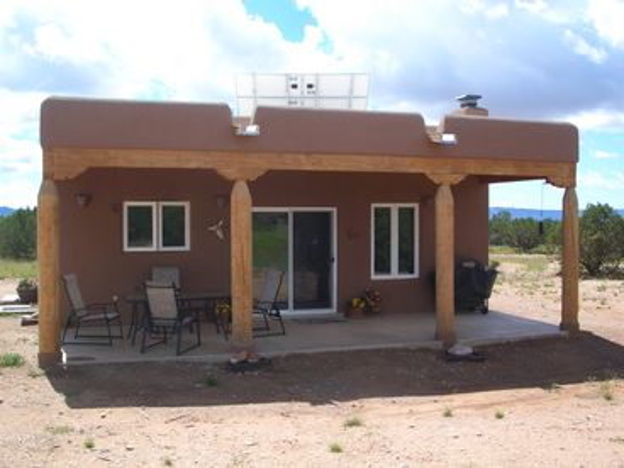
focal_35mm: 41
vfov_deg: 35.1
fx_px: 739
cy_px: 234
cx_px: 312
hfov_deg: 45.8
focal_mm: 6.8
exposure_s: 1/320
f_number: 4.6
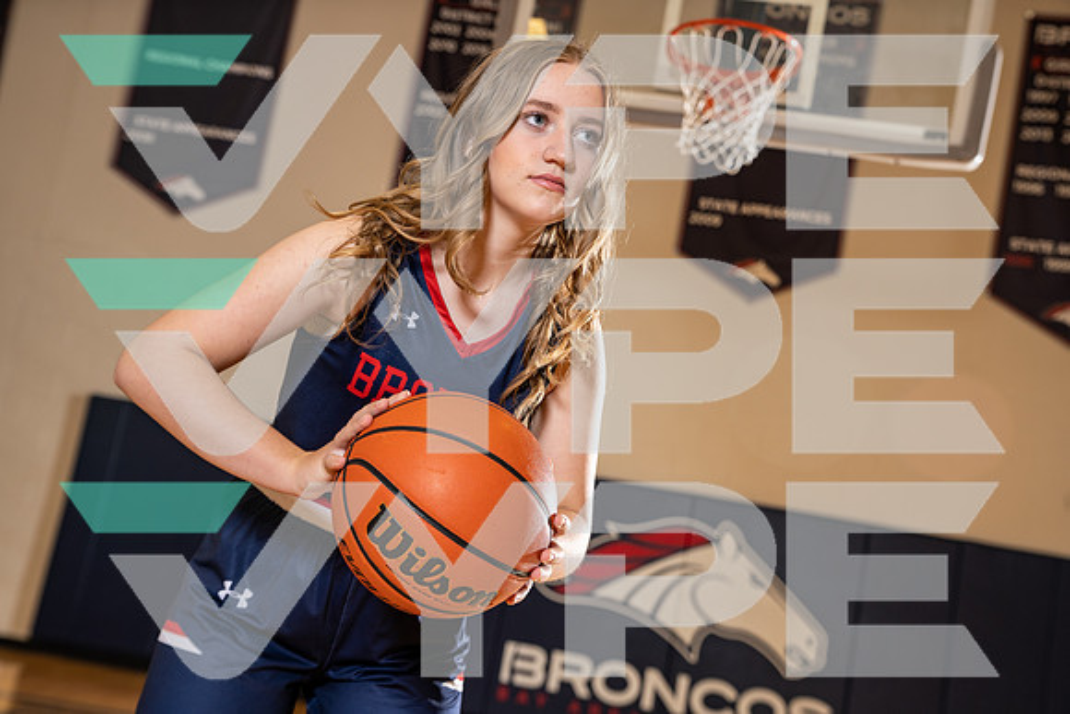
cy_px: 357
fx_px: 1516
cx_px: 535
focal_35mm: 51
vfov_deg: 26.5
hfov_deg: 38.9
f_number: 4.5
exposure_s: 1/250
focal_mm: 51
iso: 400
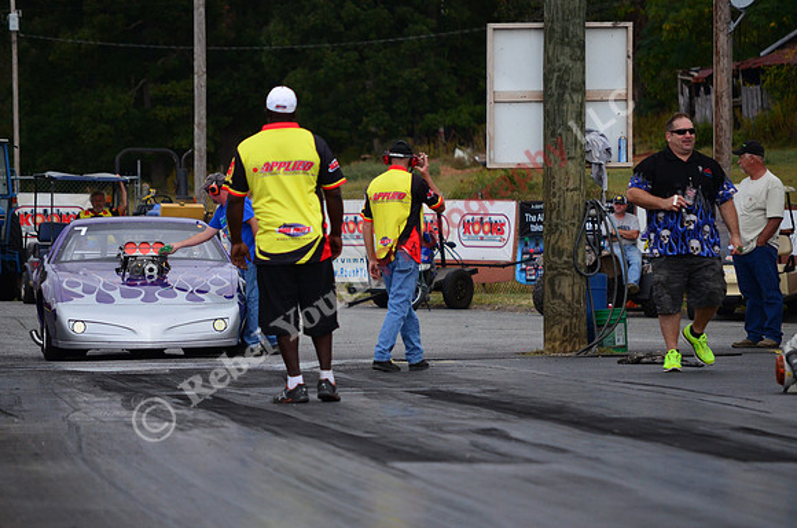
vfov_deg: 4.6
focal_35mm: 300
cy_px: 264
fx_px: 6627
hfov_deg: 6.9
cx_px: 398
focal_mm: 200
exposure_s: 1/2000
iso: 1000
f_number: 5.6
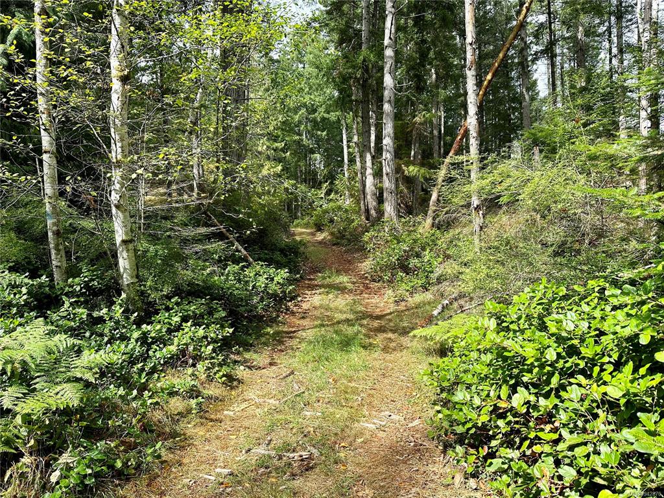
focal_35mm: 24
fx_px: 460
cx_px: 332
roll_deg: +0.5
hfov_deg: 71.6
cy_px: 249
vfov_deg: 56.8
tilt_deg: +4.7
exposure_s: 1/1107
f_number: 1.78
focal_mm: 6.86
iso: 80
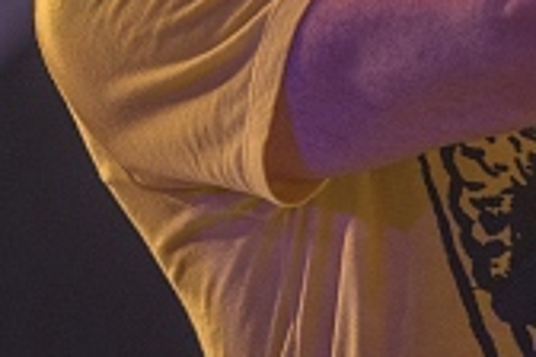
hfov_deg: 1.9
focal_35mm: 1058
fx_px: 15753
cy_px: -41
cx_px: -26
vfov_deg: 1.3
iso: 500
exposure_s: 1/100
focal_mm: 165
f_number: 2.8
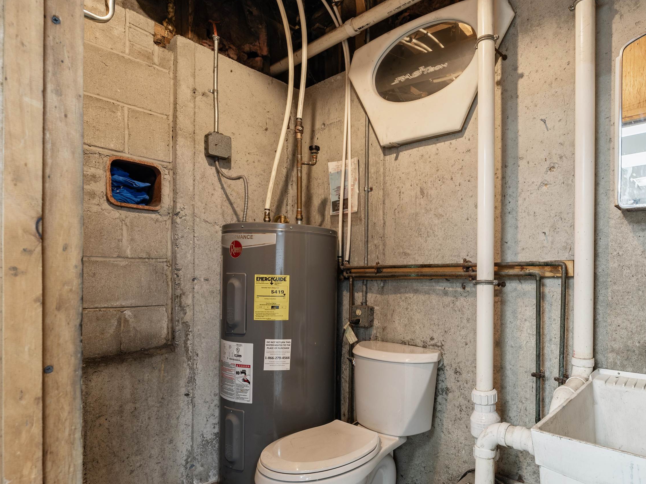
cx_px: 429
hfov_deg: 76.6
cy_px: 282
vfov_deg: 63.1
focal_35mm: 21
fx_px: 392
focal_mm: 16
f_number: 8
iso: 160
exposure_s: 2.5
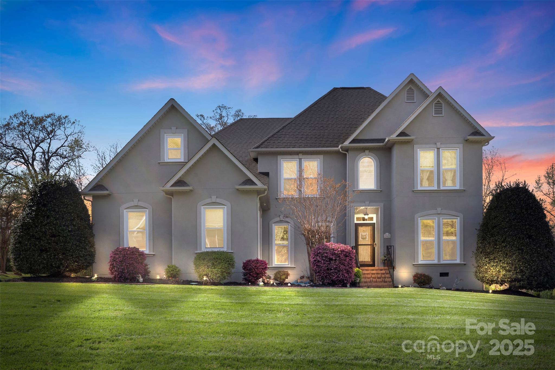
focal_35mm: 35
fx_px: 540
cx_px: 278
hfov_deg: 54.4
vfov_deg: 37.8
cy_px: 185
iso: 100
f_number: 13
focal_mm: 35
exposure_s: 1/50
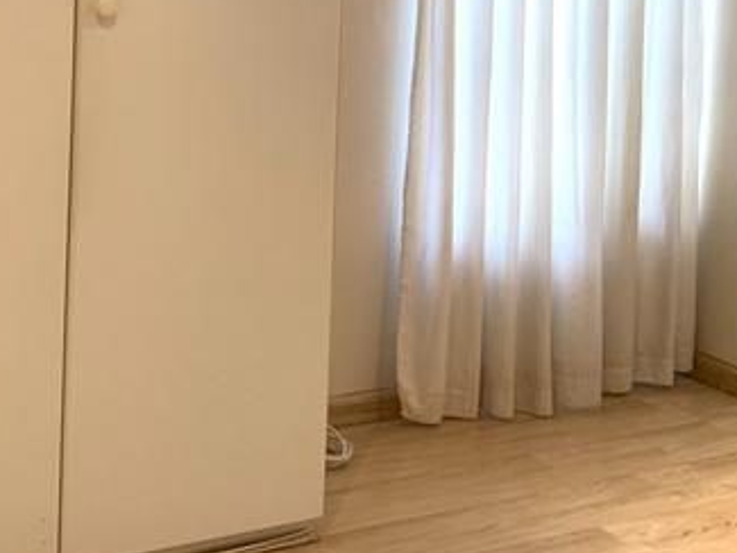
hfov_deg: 30.1
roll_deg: -2.4
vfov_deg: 21.9
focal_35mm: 64
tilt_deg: -3.2
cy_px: -39
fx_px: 1363
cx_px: 263
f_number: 1.8
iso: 100
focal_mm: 4.25
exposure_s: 1/50
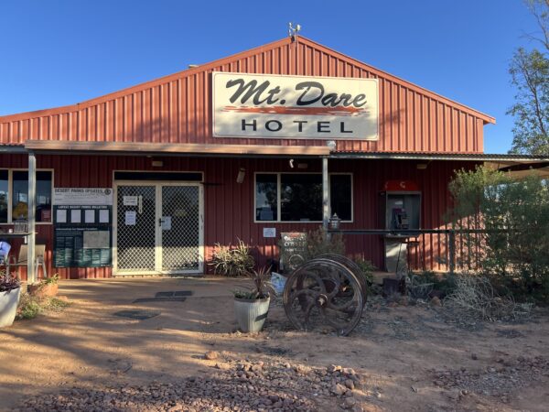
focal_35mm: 26
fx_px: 412
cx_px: 274
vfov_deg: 53.1
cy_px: 206
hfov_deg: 67.3
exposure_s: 1/1183
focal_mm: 5.7
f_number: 1.5
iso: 50
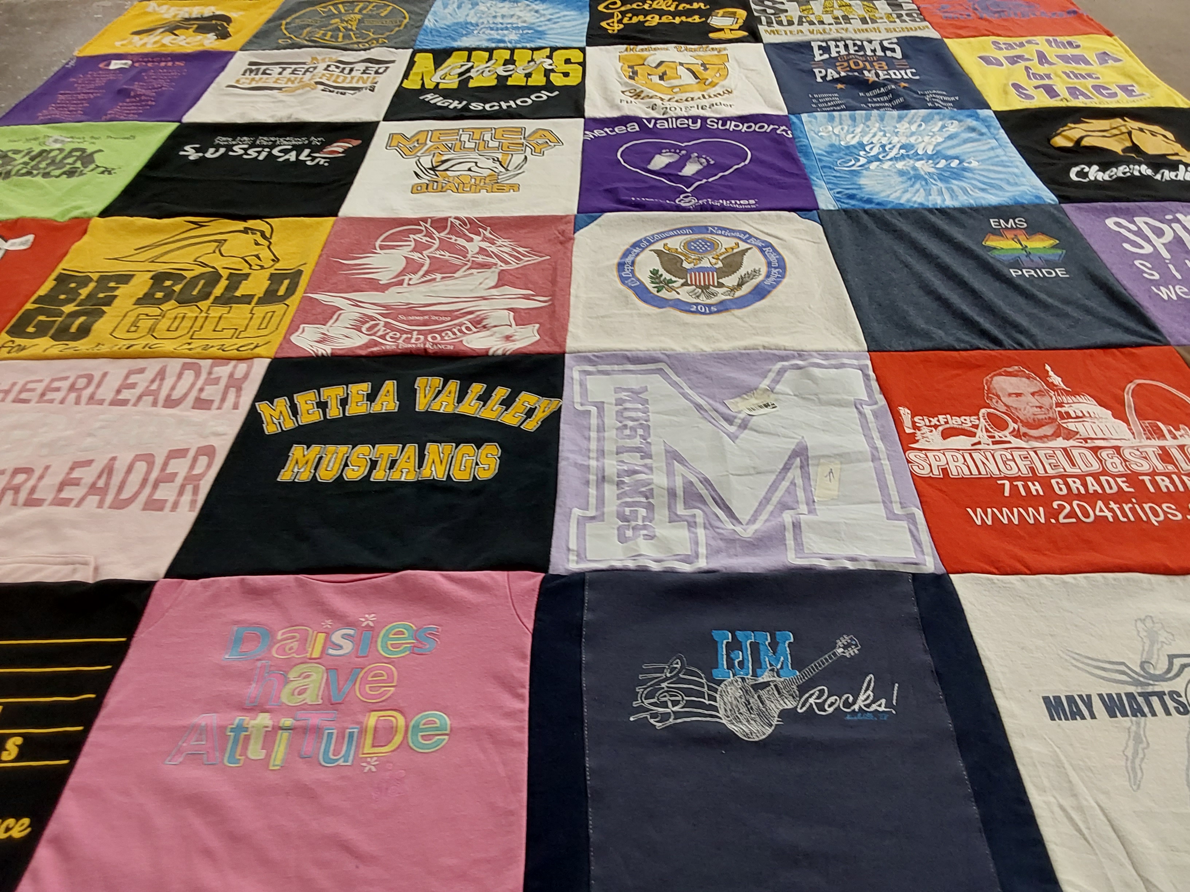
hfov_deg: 63.4
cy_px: 446
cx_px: 595
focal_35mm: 28
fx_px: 963
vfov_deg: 49.7
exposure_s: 1/60
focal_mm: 2.91
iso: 100
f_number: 1.9
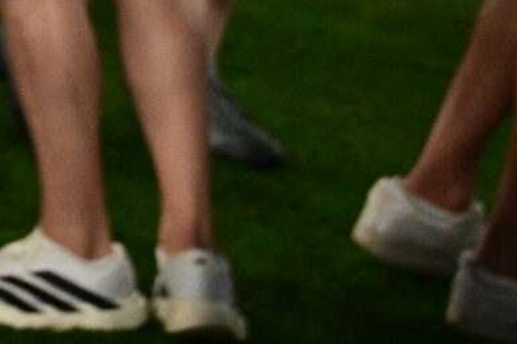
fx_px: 2546
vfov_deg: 7.0
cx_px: -1081
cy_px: -631
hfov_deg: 9.1
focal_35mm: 177
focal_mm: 26.5
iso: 1600
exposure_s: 1/640
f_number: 4
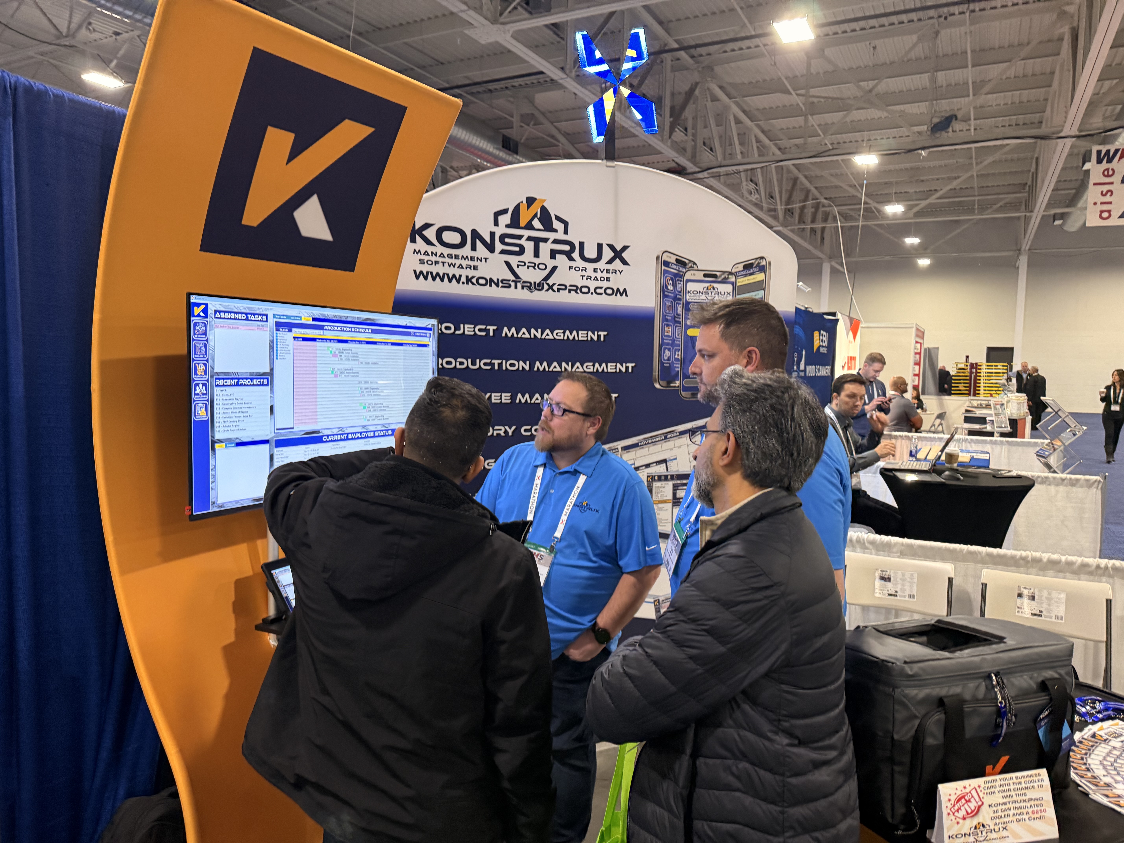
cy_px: 422
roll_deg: -2.4
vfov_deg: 56.8
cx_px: 562
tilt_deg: -4.1
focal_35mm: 24
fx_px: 779
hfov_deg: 71.6
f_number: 1.78
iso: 320
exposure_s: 1/60
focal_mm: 6.76
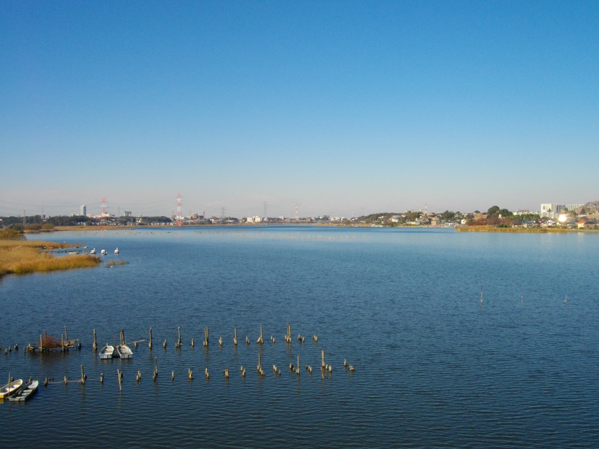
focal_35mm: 40
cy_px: 224
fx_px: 692
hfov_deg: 46.8
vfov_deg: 36.0
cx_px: 300
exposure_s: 1/400
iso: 100
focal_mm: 7.1
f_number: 6.3
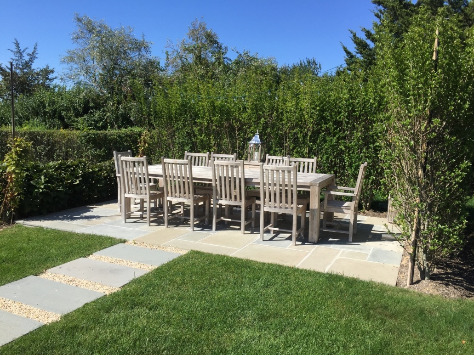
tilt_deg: -7.4
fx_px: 397
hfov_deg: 61.7
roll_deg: -3.3
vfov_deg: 48.2
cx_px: 237
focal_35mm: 29
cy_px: 178
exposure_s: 1/1883
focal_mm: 4.15
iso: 32
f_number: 2.2
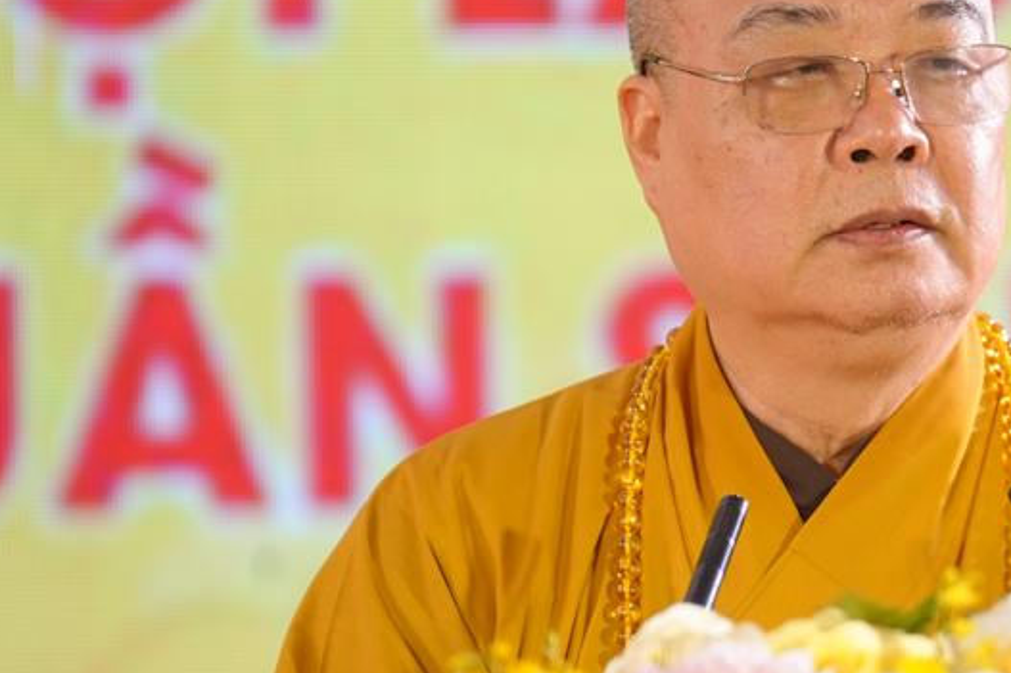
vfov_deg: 2.0
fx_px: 19174
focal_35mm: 683
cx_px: 982
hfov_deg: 3.0
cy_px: 403
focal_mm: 200
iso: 200
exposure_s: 1/160
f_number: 2.8
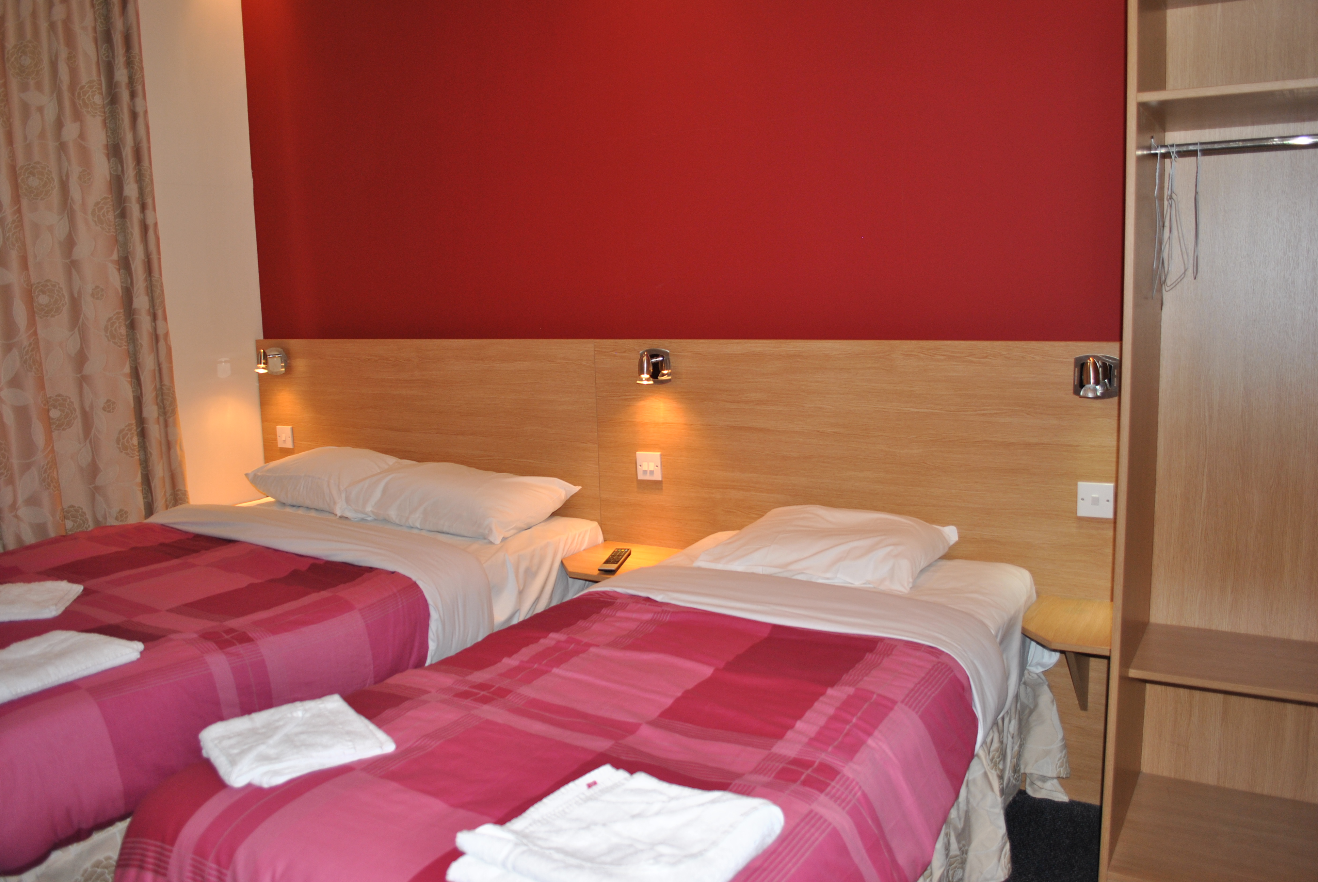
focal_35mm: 27
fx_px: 990
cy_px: 441
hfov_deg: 67.3
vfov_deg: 48.0
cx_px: 659
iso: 200
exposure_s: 1/60
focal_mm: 18
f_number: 3.5
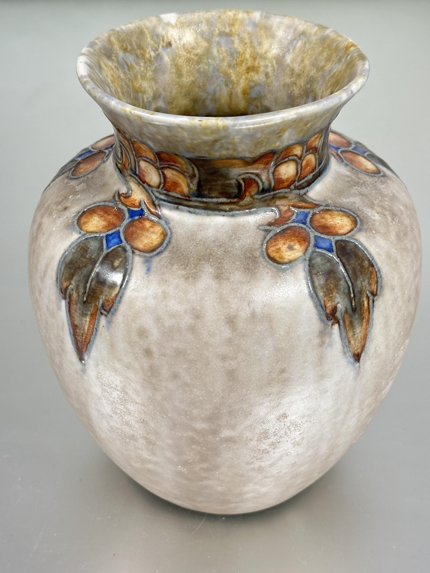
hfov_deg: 30.3
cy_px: 286
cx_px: 215
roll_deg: +0.9
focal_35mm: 48
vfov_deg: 39.7
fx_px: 795
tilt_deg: -36.6
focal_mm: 6.86
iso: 160
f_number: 1.78
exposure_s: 1/50
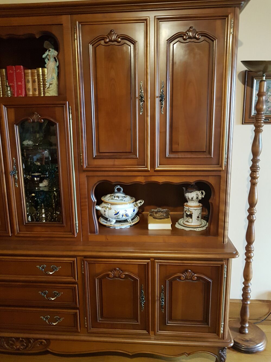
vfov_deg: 67.3
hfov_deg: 53.1
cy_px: 181
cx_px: 136
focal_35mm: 26
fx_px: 271
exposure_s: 1/10
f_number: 1.7
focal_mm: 4.2
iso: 320
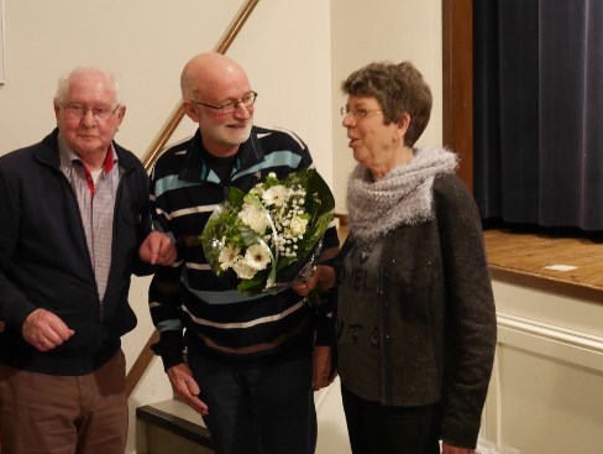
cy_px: 220
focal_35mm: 59
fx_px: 1029
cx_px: 332
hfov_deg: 32.6
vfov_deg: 24.9
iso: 3200
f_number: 5.2
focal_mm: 24
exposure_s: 1/20
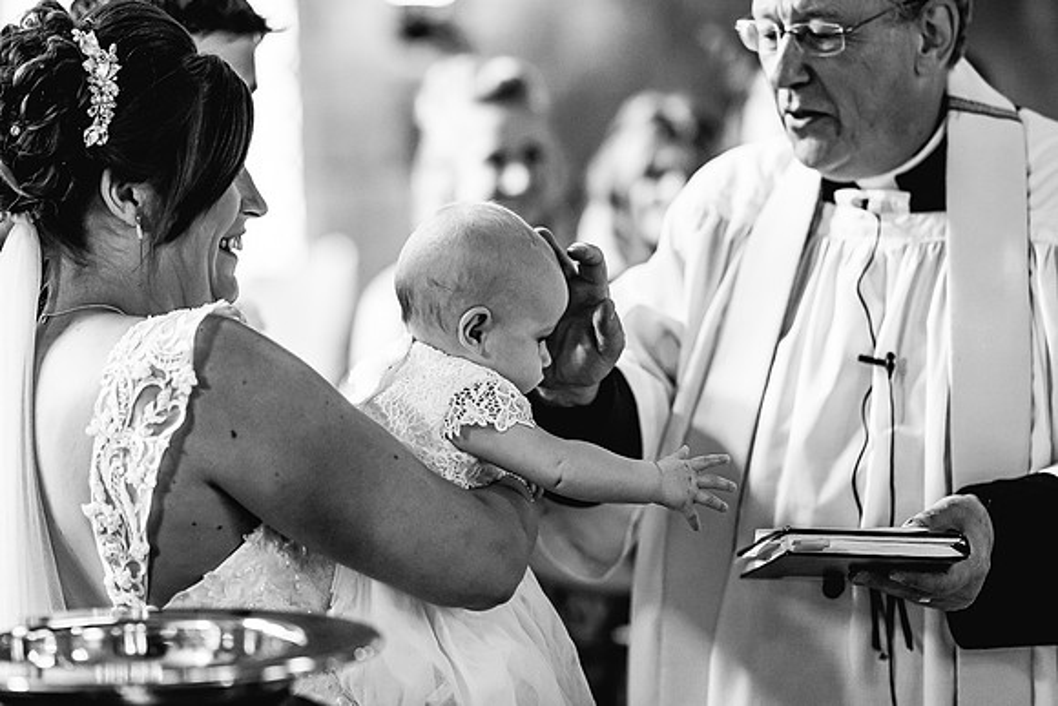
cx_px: 529
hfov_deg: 14.9
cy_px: 353
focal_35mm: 138
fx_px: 4059
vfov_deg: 9.9
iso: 3200
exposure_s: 1/250
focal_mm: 135
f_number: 2.5
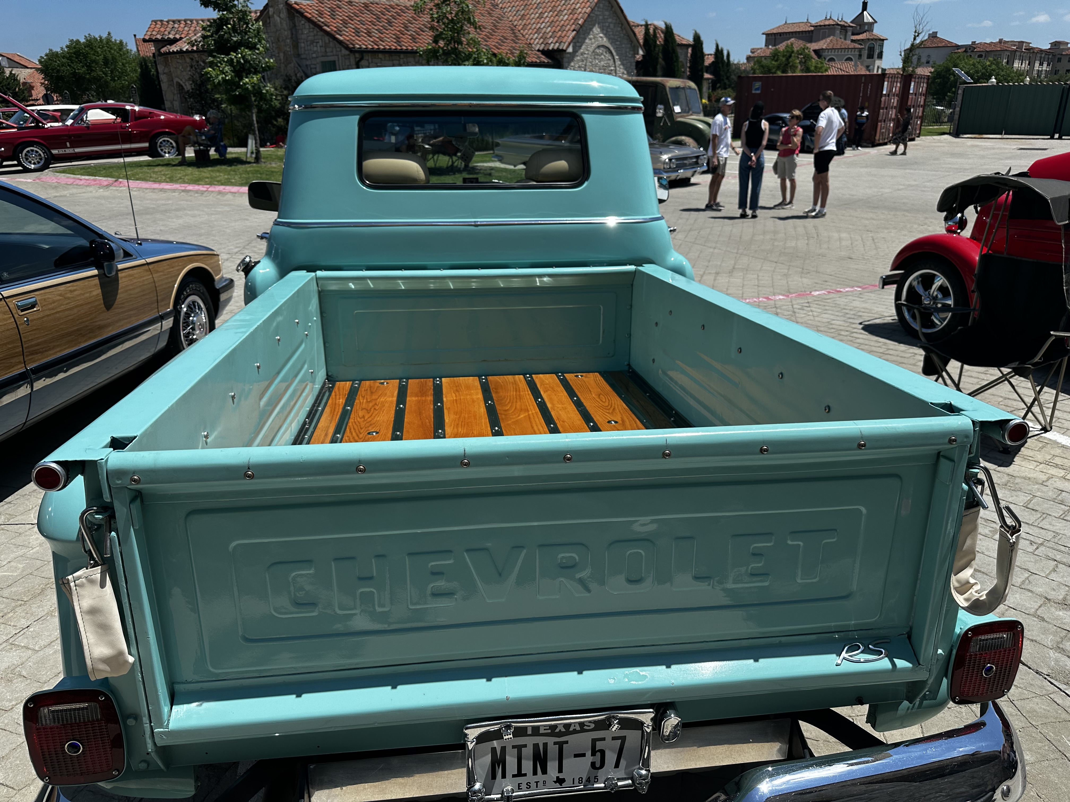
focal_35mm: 24
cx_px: 535
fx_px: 742
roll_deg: +1.4
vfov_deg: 56.8
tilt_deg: -22.2
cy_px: 401
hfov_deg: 71.6
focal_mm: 6.86
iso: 80
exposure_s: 1/6623
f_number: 1.78
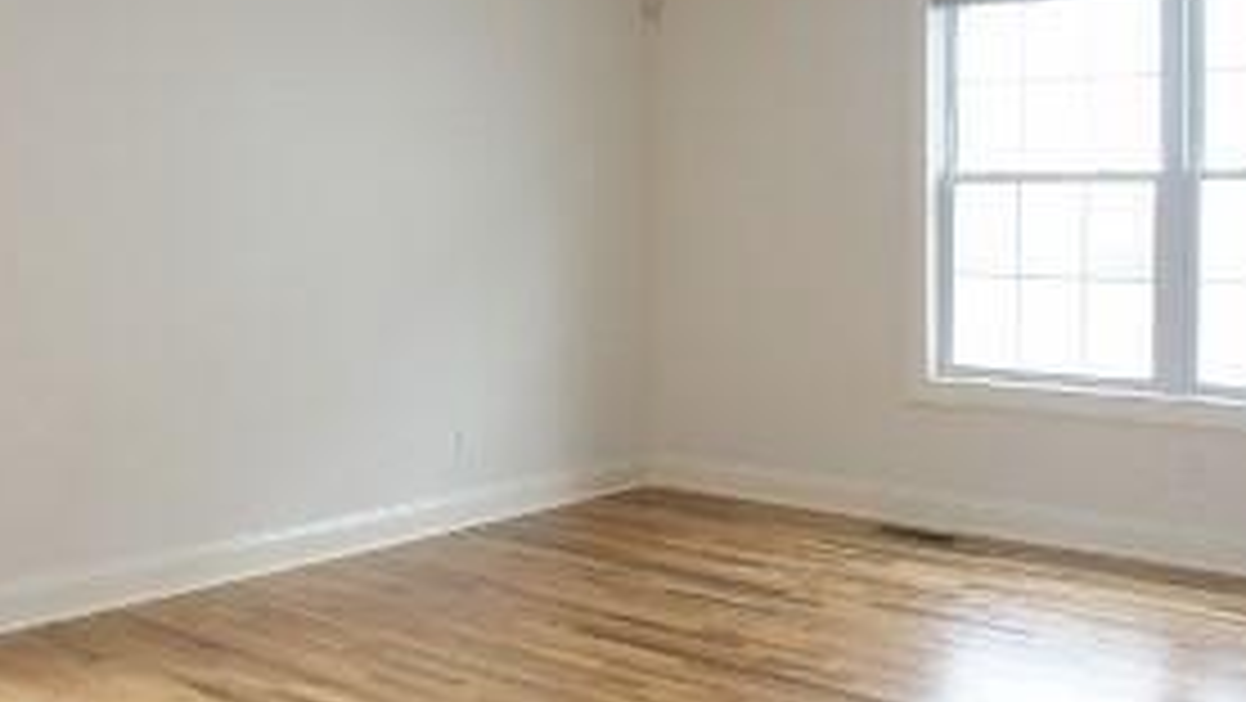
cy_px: 238
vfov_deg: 20.7
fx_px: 1917
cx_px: 522
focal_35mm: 58
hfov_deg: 35.9
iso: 800
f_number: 5.6
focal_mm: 16
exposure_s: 1/30
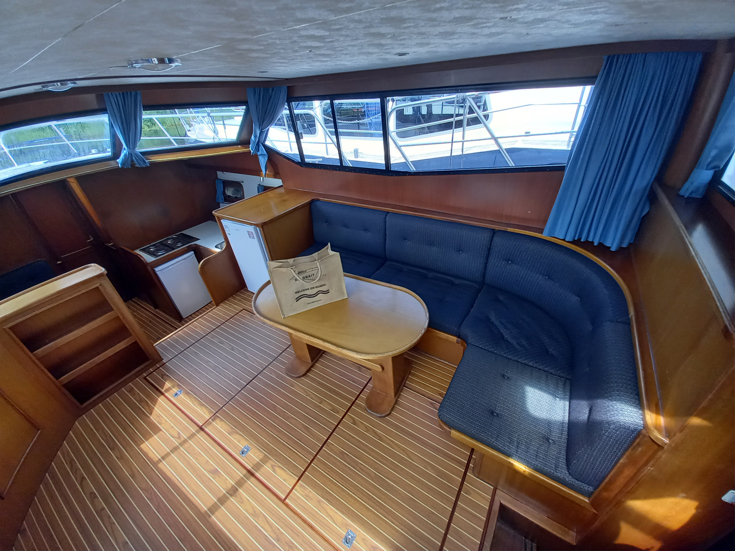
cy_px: 276
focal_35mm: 13
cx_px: 368
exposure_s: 1/100
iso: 80
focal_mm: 1.42
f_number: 2.2
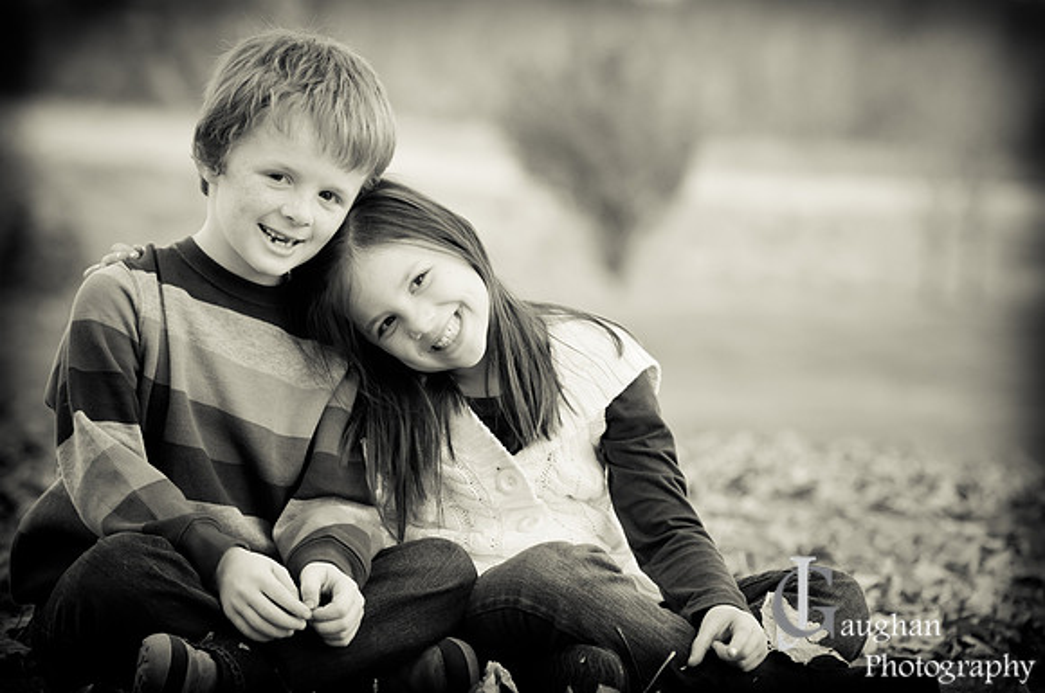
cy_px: 346
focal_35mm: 218
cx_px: 522
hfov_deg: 9.5
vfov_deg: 6.3
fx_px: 6305
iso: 640
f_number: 4.5
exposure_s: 1/125
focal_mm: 145
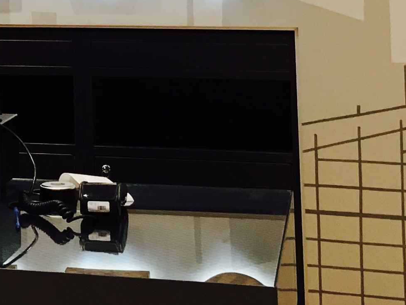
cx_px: -124
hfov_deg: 15.6
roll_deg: +0.1
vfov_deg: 11.8
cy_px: -161
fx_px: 1408
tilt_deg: +2.6
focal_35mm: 120
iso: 64
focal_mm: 4.15
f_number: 2.2
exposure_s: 1/30
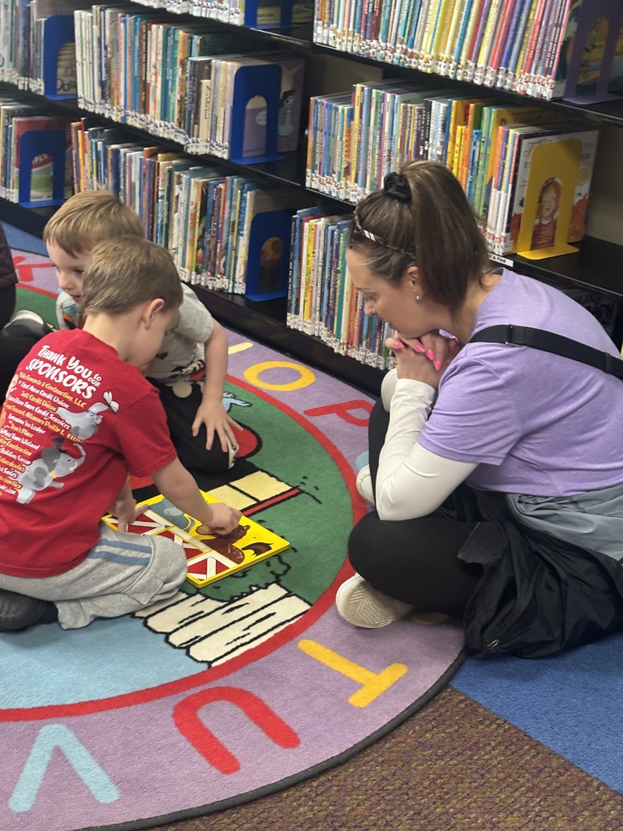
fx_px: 1248
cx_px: 312
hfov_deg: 28.0
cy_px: 416
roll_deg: -2.1
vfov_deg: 36.8
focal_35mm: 52
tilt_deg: -28.1
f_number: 1.6
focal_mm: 5.96
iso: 125
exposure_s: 1/40
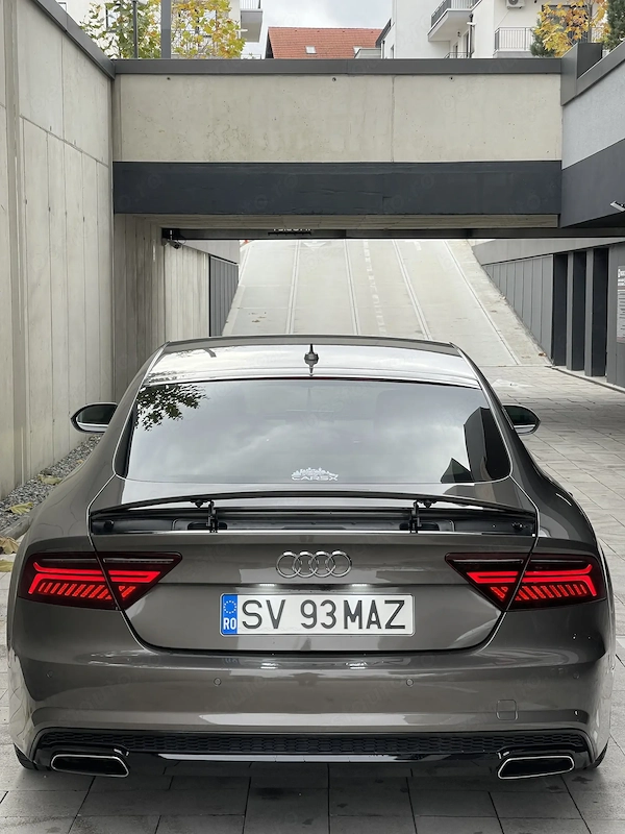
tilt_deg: -4.7
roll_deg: +0.2
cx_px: 312
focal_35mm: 64
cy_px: 417
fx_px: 1541
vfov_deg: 30.3
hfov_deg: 22.9
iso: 25
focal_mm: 7.5
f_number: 2.2
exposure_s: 1/99
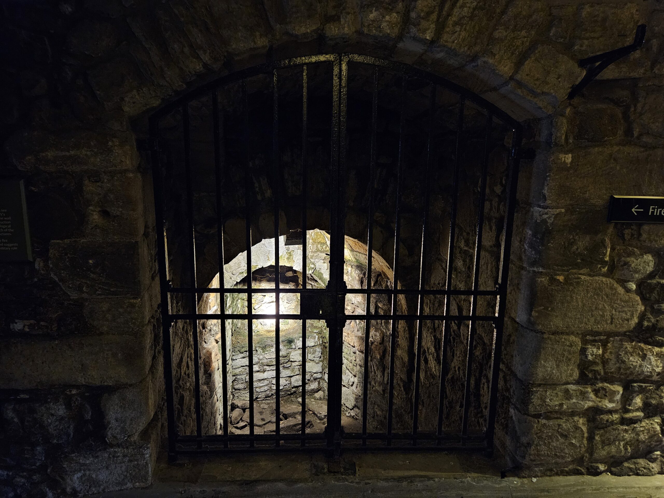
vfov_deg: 58.9
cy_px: 249
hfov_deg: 73.9
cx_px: 332
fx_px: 441
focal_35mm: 23
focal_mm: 5.4
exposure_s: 1/25
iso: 800
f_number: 1.8
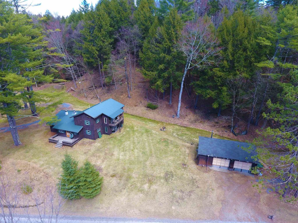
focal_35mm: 20
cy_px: 112
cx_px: 149
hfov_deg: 81.7
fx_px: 172
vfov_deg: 66.0
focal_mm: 3.61
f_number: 2.8
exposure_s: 1/208
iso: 100
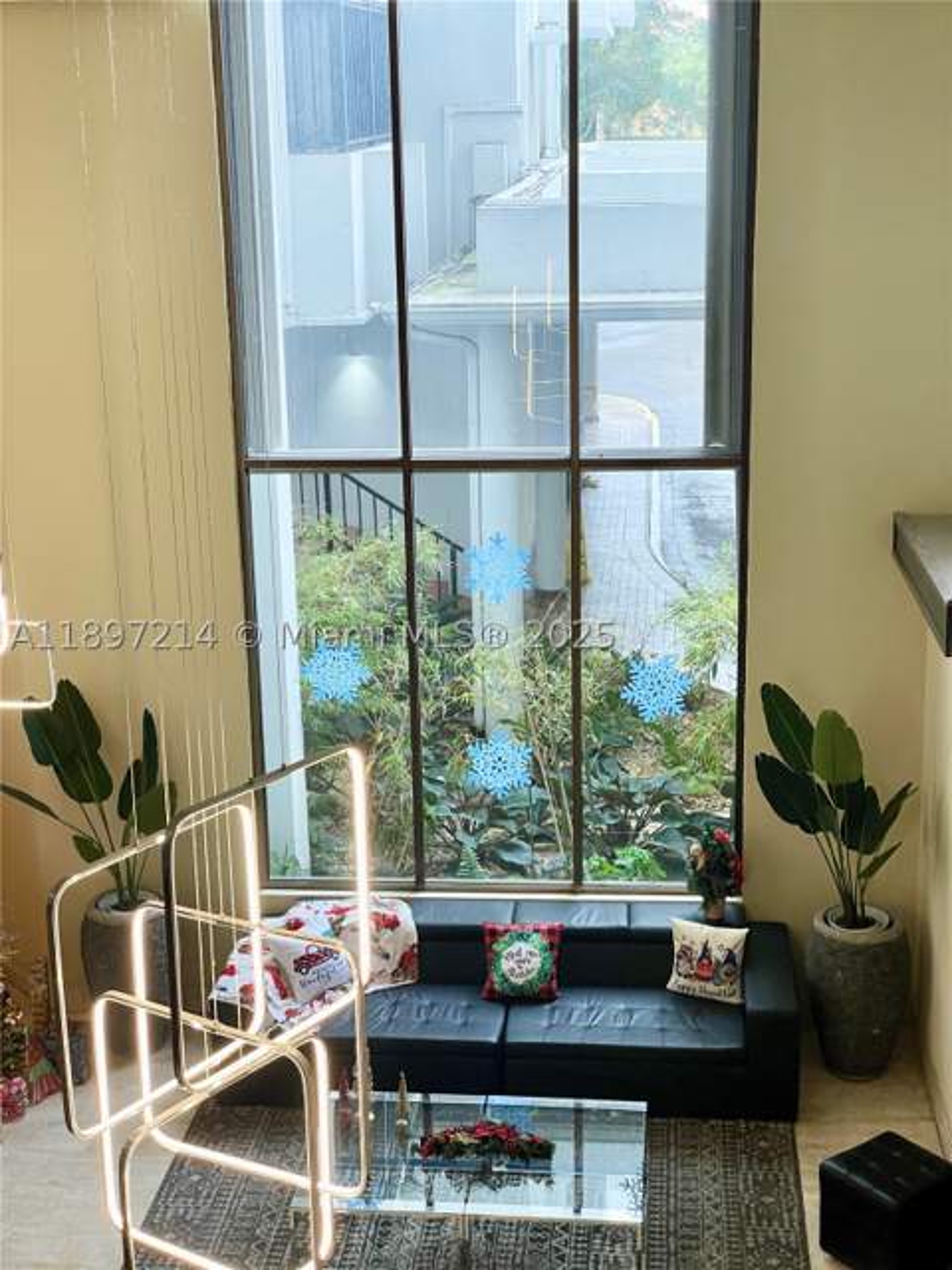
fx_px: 1907
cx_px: 476
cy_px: 635
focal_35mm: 52
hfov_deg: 28.0
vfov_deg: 36.8
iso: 100
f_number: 2
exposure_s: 1/60
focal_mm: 6
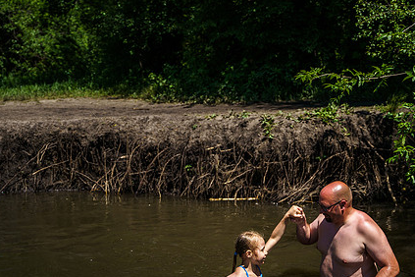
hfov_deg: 33.2
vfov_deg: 22.6
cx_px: 270
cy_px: 149
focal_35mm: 60
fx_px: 692
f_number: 2.8
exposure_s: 1/5000
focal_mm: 42.8
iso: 200
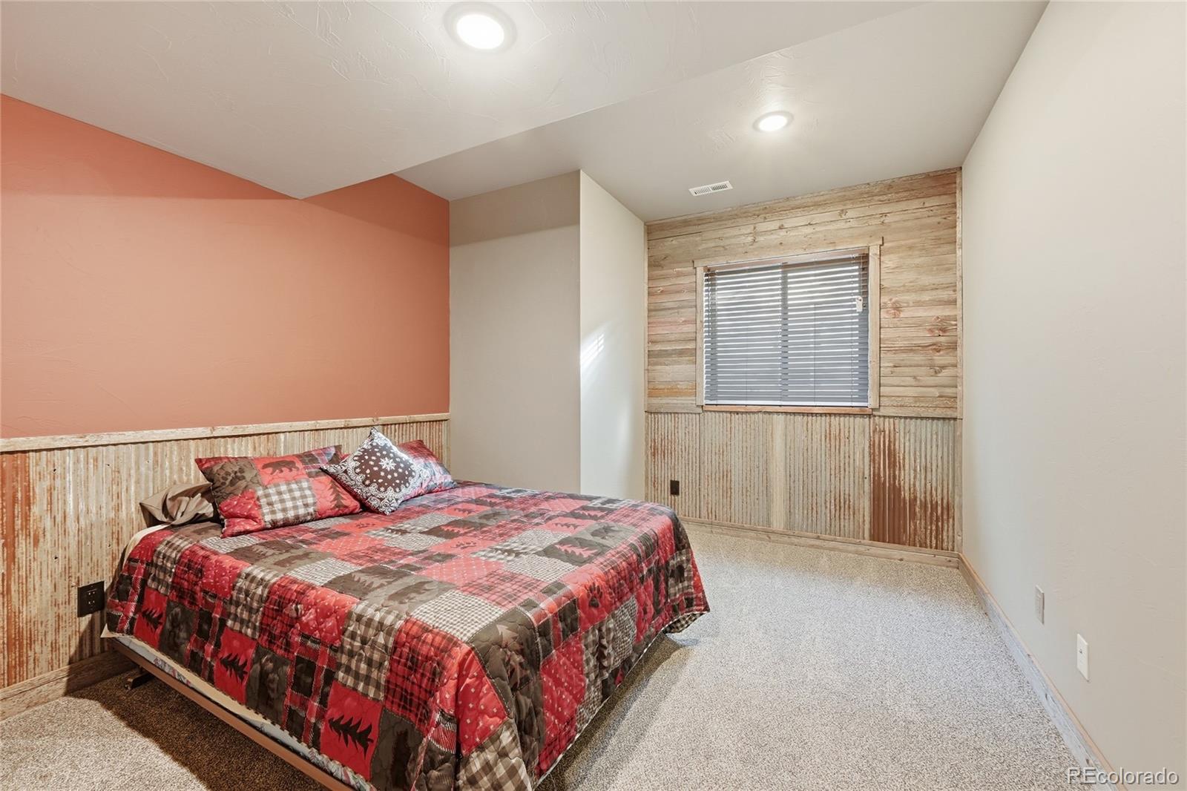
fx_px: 461
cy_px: 396
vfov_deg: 81.2
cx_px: 594
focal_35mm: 14
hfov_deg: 104.3
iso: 400
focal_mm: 14
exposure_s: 1/40
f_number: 8
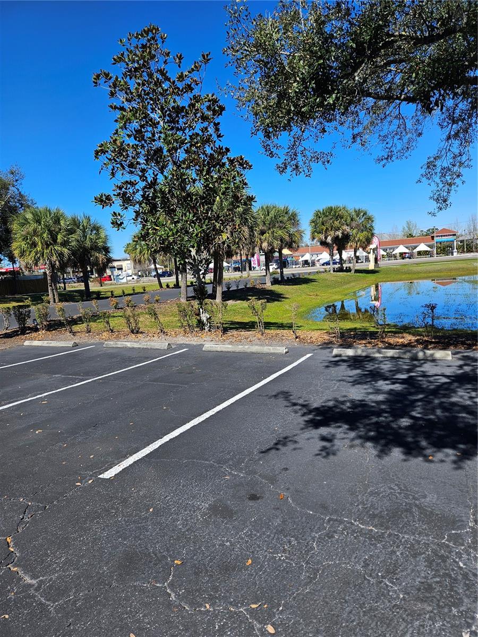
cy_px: 318
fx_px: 423
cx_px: 239
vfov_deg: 73.9
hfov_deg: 58.9
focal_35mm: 23
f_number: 1.8
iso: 25
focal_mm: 5.4
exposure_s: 1/1746
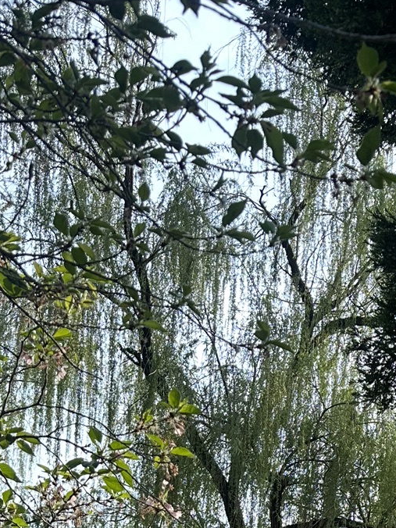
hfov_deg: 20.4
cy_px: 728
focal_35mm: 71
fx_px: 1083
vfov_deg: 23.4
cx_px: 330
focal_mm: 6.86
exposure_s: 1/872
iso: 80
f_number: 1.78
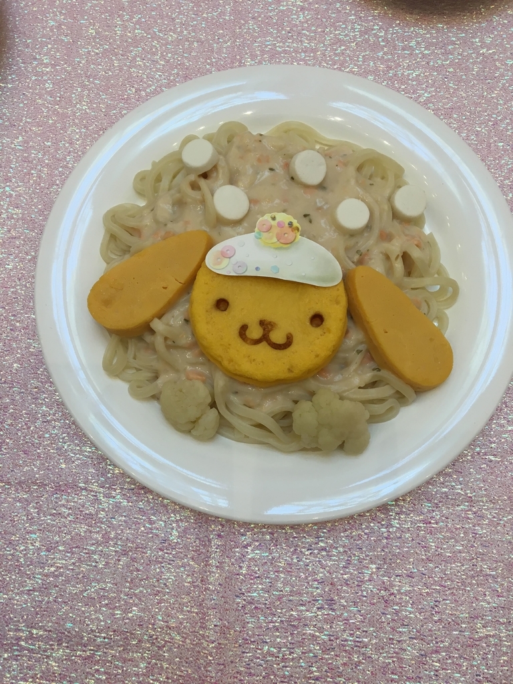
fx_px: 573
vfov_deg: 61.7
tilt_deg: -72.6
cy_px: 342
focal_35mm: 29
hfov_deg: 48.2
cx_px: 256
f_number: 2.2
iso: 32
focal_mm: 4.15
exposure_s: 1/40
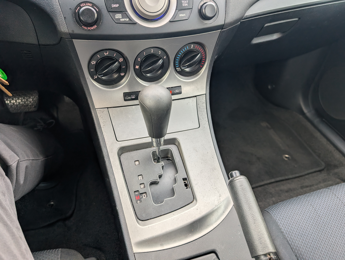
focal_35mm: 24
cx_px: 172
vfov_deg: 56.9
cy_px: 130
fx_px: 240
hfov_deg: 71.5
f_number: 1.68
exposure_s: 1/111
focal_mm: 6.9
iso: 22
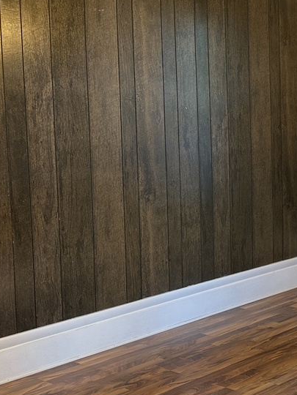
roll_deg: -0.3
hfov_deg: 20.5
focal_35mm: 64
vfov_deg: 30.3
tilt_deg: -5.6
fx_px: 732
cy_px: 180
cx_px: 411
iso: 125
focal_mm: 6.86
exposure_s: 1/120
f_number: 1.78
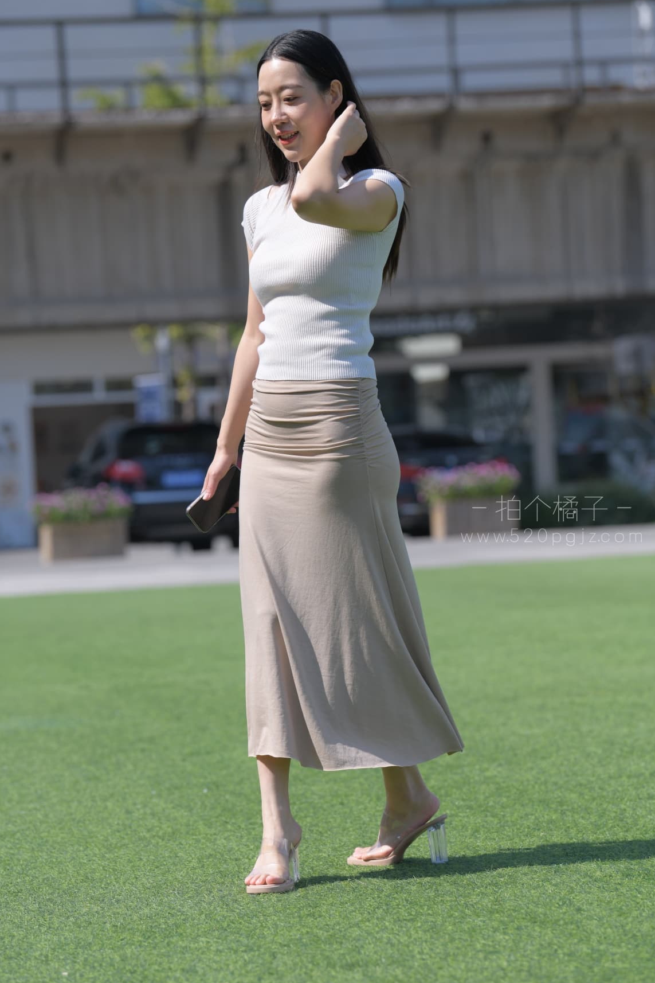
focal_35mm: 126
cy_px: 492
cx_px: 335
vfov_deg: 16.3
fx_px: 3438
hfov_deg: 10.9
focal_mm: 120
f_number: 4
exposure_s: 1/1250
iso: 140
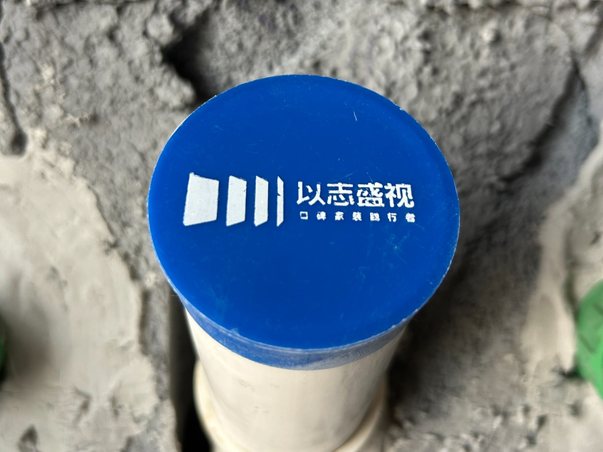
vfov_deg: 53.1
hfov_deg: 67.3
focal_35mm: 26
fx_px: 453
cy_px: 226
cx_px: 302
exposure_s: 1/71
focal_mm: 5.7
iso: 125
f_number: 1.5
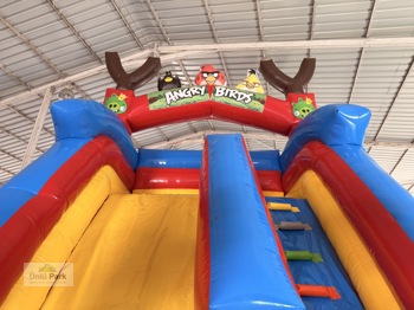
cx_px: 207
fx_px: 287
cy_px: 155
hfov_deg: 71.6
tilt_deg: +24.5
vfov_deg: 56.8
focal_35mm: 24
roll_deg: -1.4
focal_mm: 6.76
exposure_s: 1/84
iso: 200
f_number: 1.78
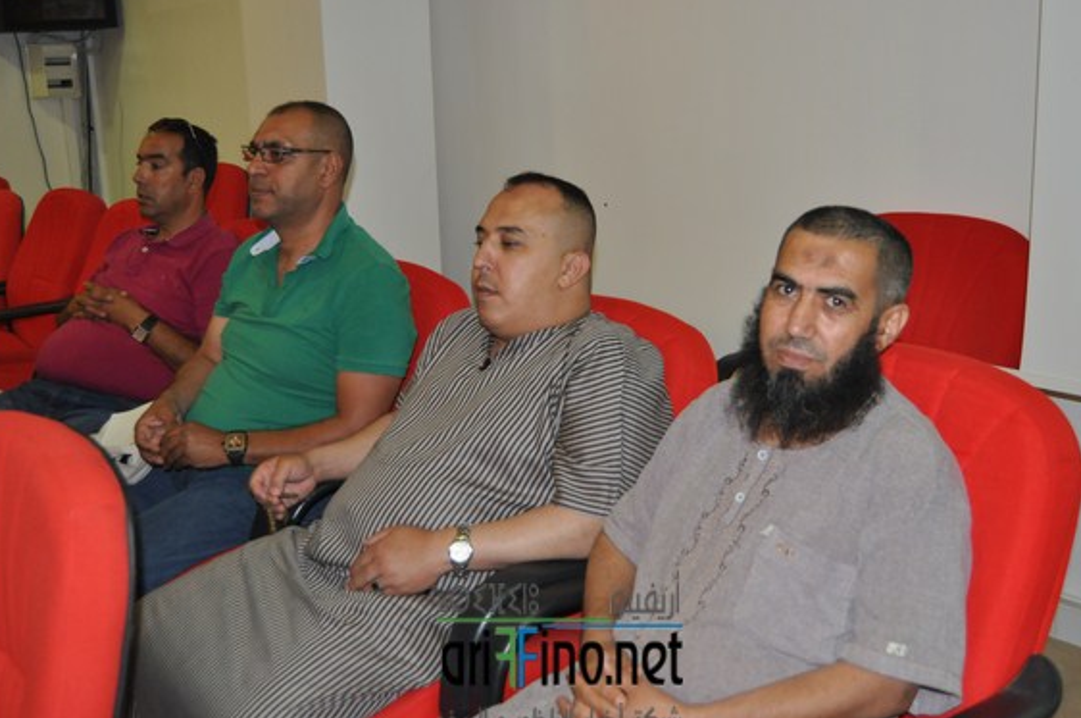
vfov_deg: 32.5
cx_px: 560
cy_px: 326
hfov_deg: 47.5
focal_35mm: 41
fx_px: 1229
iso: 800
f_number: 3.8
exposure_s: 1/60
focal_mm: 24
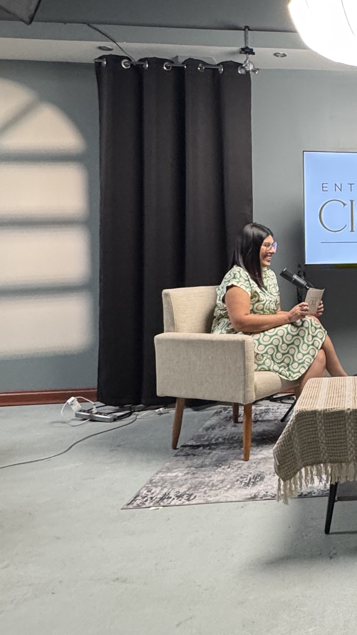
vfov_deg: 57.6
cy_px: 254
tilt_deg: +1.0
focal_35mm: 34
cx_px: 441
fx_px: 572
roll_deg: +0.6
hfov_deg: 29.3
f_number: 2.2
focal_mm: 2.22
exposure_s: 1/60
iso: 400
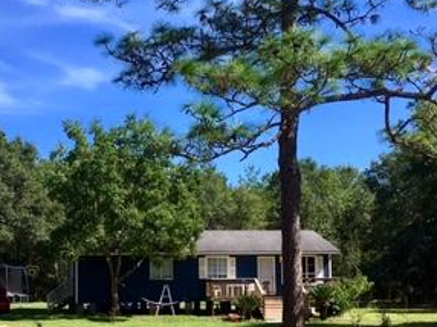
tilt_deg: +2.3
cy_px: 226
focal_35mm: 65
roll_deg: +1.9
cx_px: 142
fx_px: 820
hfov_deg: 29.6
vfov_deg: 22.4
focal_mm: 4.15
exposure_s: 1/1131
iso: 25
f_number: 2.2
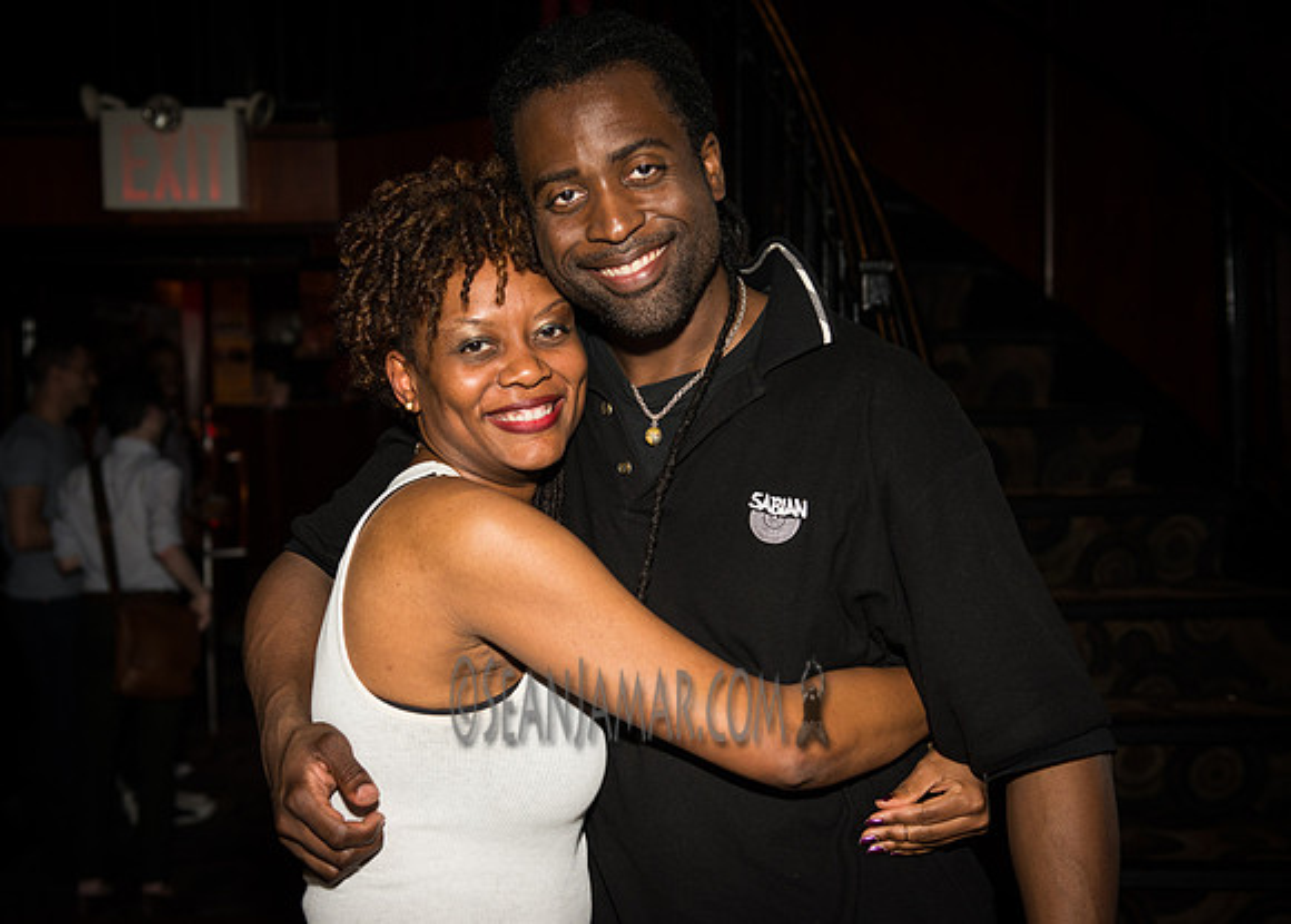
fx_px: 1845
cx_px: 599
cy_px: 462
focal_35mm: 50
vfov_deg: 28.1
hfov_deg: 38.5
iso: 800
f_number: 4
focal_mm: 48
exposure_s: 1/200
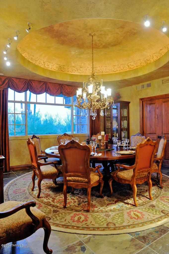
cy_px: 127
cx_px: 84
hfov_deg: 53.1
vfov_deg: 73.8
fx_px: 169
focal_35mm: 24
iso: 800
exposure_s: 1/8
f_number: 7.1
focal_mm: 24
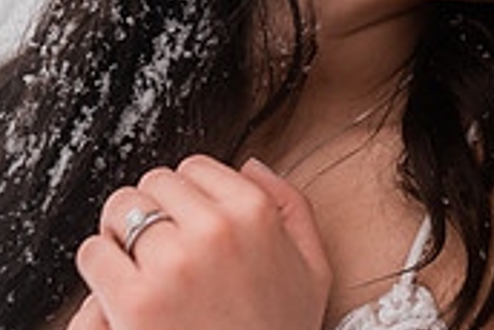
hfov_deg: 16.8
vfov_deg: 11.2
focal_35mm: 118
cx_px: 534
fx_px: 1621
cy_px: -156
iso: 100
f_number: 2.5
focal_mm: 35
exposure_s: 1/200
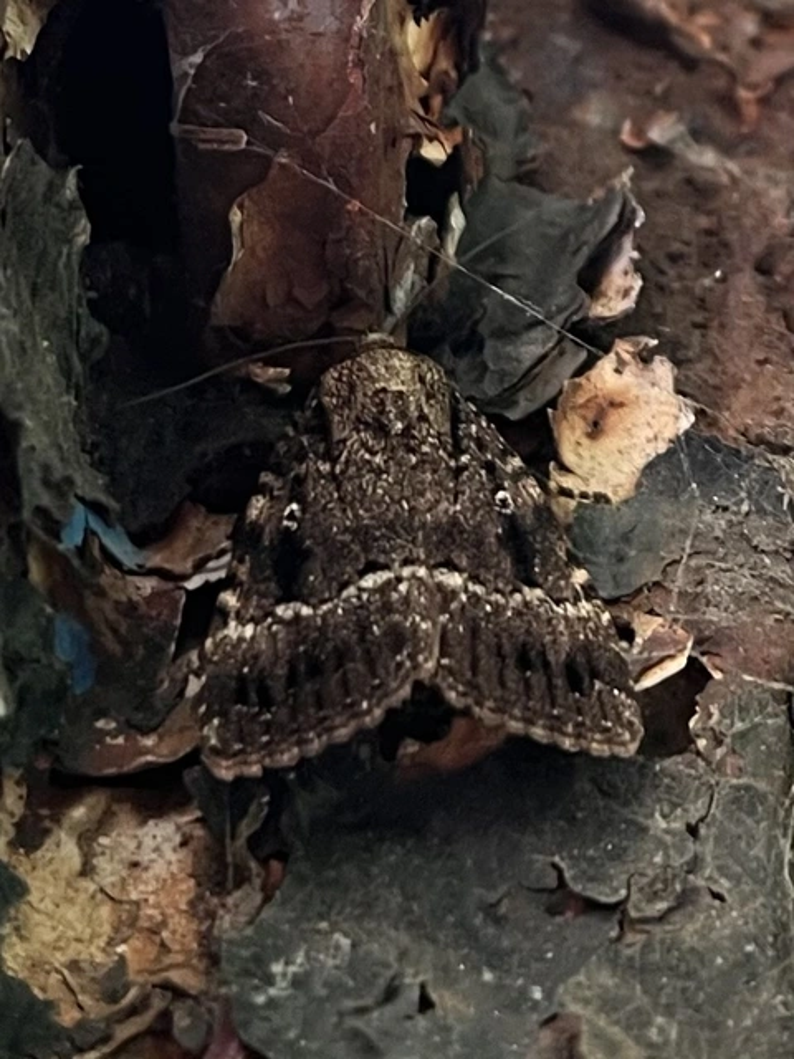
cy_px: 530
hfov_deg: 53.1
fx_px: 795
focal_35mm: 26
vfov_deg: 67.3
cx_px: 397
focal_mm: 5.1
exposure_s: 1/85
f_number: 1.6
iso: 125
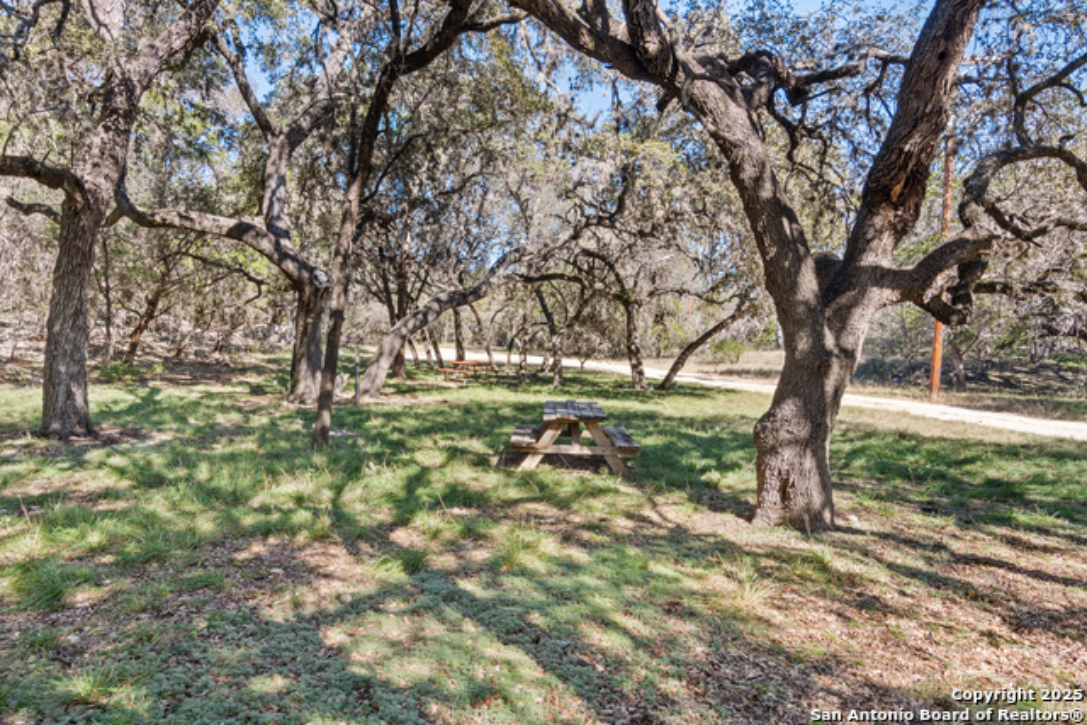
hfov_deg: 77.3
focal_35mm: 22
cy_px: 362
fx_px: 679
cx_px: 544
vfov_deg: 56.2
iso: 200
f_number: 14
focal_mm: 15
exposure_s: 1/6
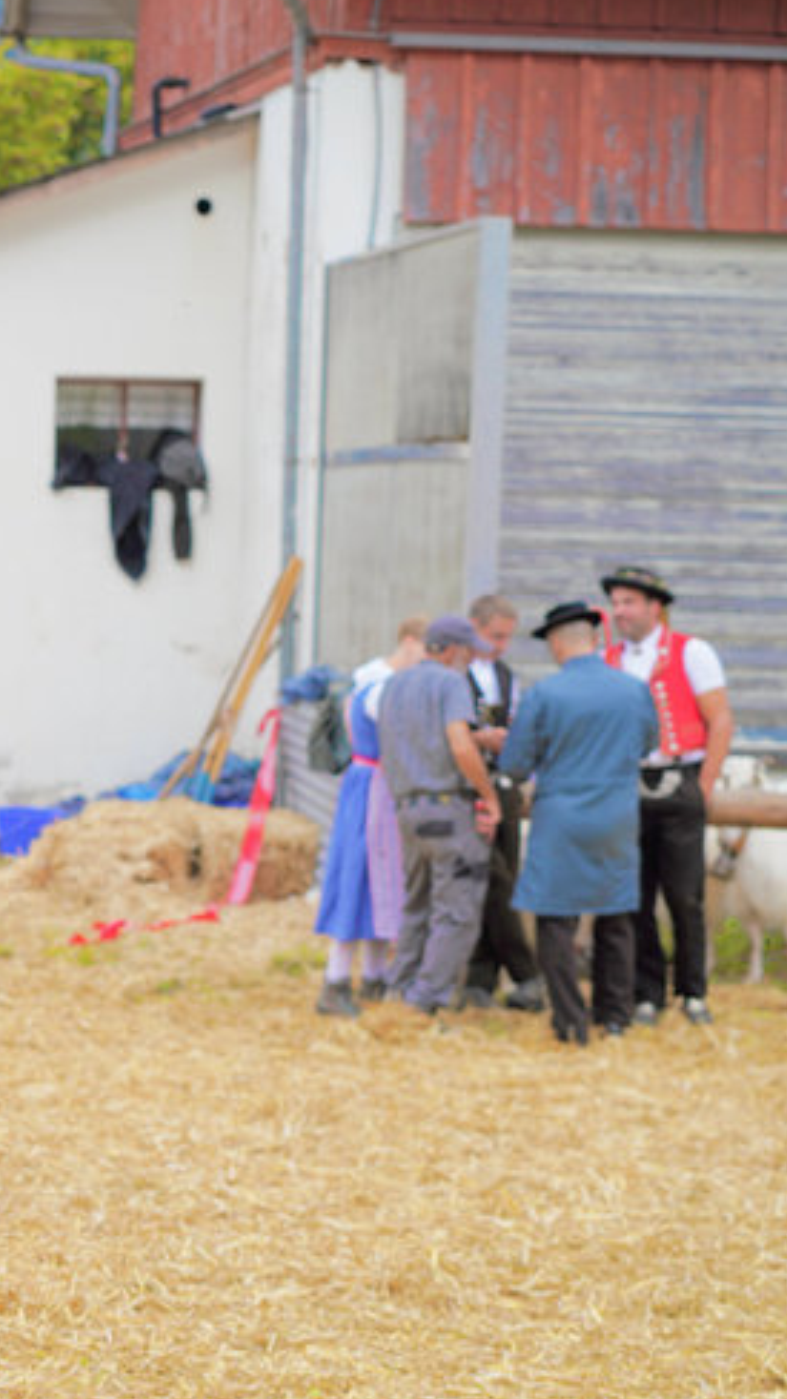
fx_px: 6085
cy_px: 813
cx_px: -421
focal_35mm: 164
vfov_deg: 13.1
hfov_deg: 7.3
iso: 100
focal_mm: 85
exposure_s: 1/500
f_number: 4
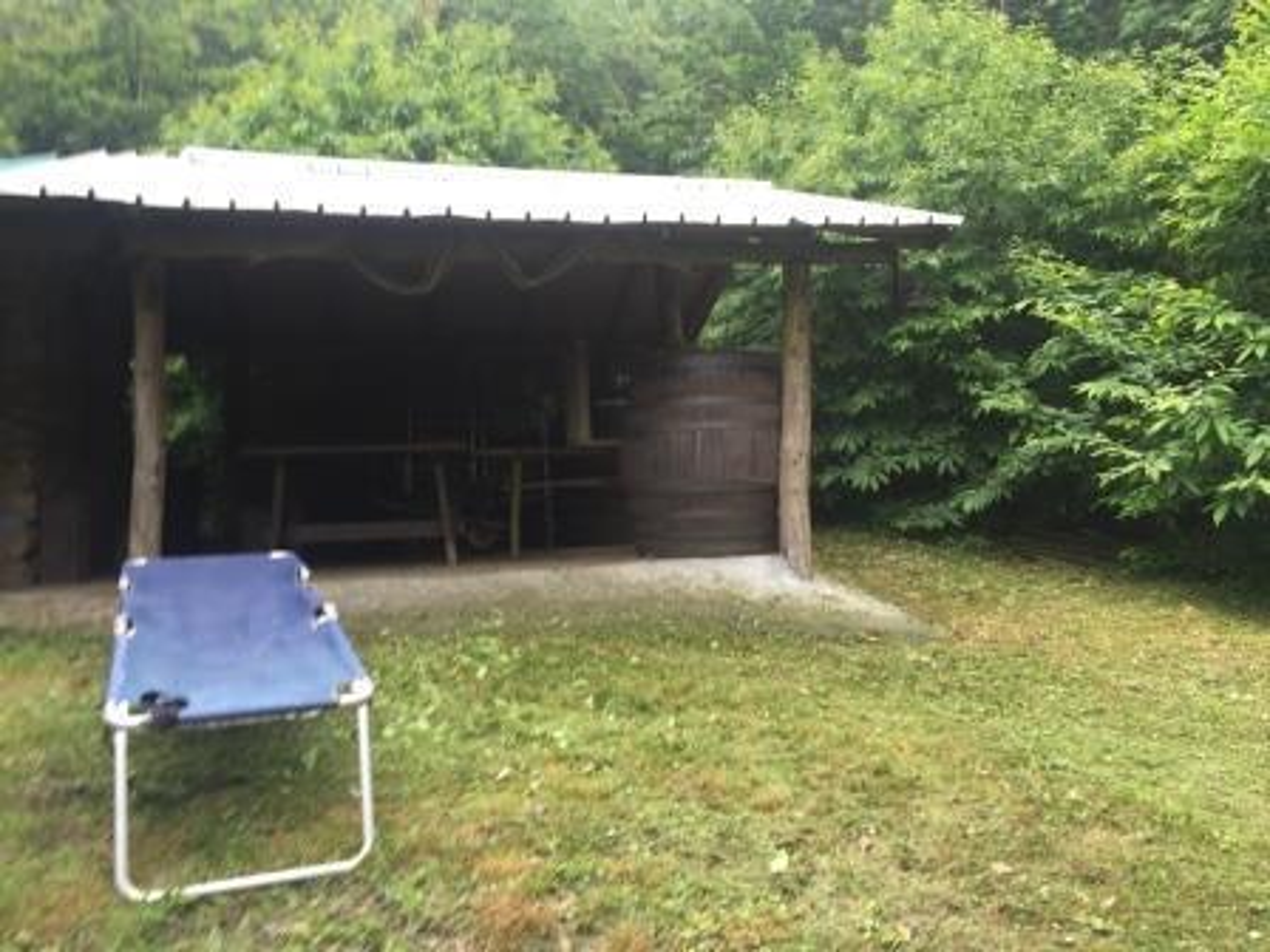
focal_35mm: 29
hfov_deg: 61.7
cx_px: 635
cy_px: 476
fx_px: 1064
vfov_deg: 48.2
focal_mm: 4.15
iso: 32
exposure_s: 1/50
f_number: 2.2
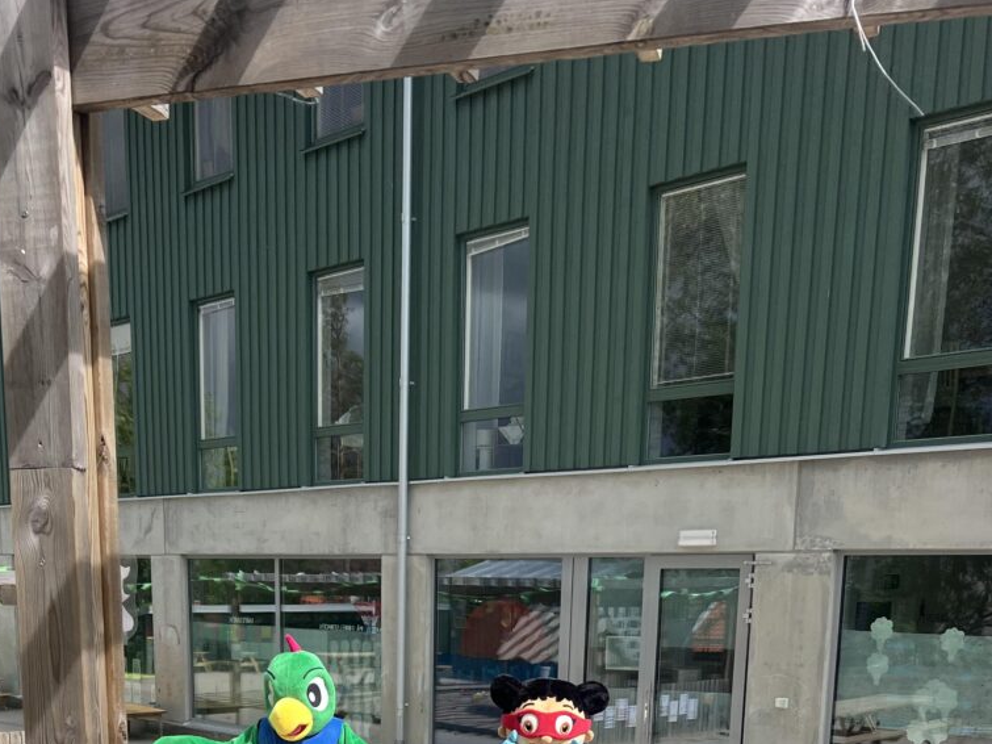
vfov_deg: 27.8
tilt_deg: -9.9
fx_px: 1347
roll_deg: -0.6
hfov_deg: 40.3
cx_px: 403
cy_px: 847
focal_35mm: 47
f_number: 1.5
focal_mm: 5.7
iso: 50
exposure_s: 1/3257
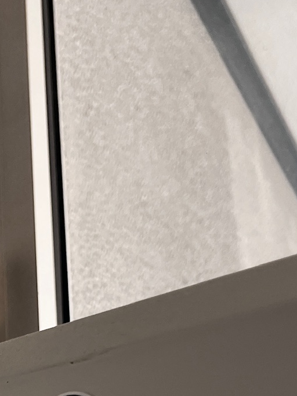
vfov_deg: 22.6
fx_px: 893
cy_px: 503
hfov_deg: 18.3
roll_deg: +2.8
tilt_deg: +13.9
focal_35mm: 78
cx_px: -18
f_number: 1.6
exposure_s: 1/100
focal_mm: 5.1
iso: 80
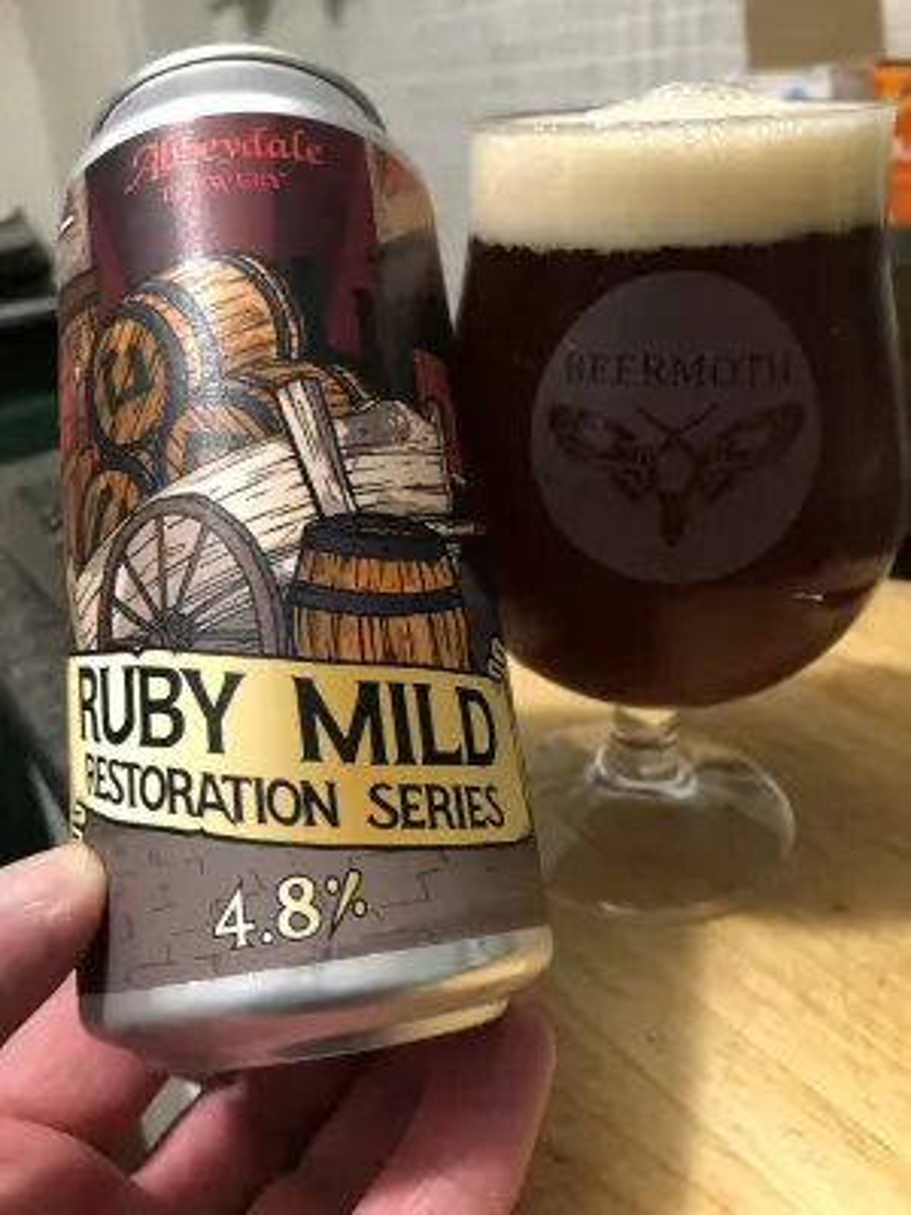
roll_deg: +4.4
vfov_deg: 63.4
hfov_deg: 49.7
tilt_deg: -25.7
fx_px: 983
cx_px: 456
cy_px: 608
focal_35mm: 28
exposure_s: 1/12
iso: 100
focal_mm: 3.99
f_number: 1.8
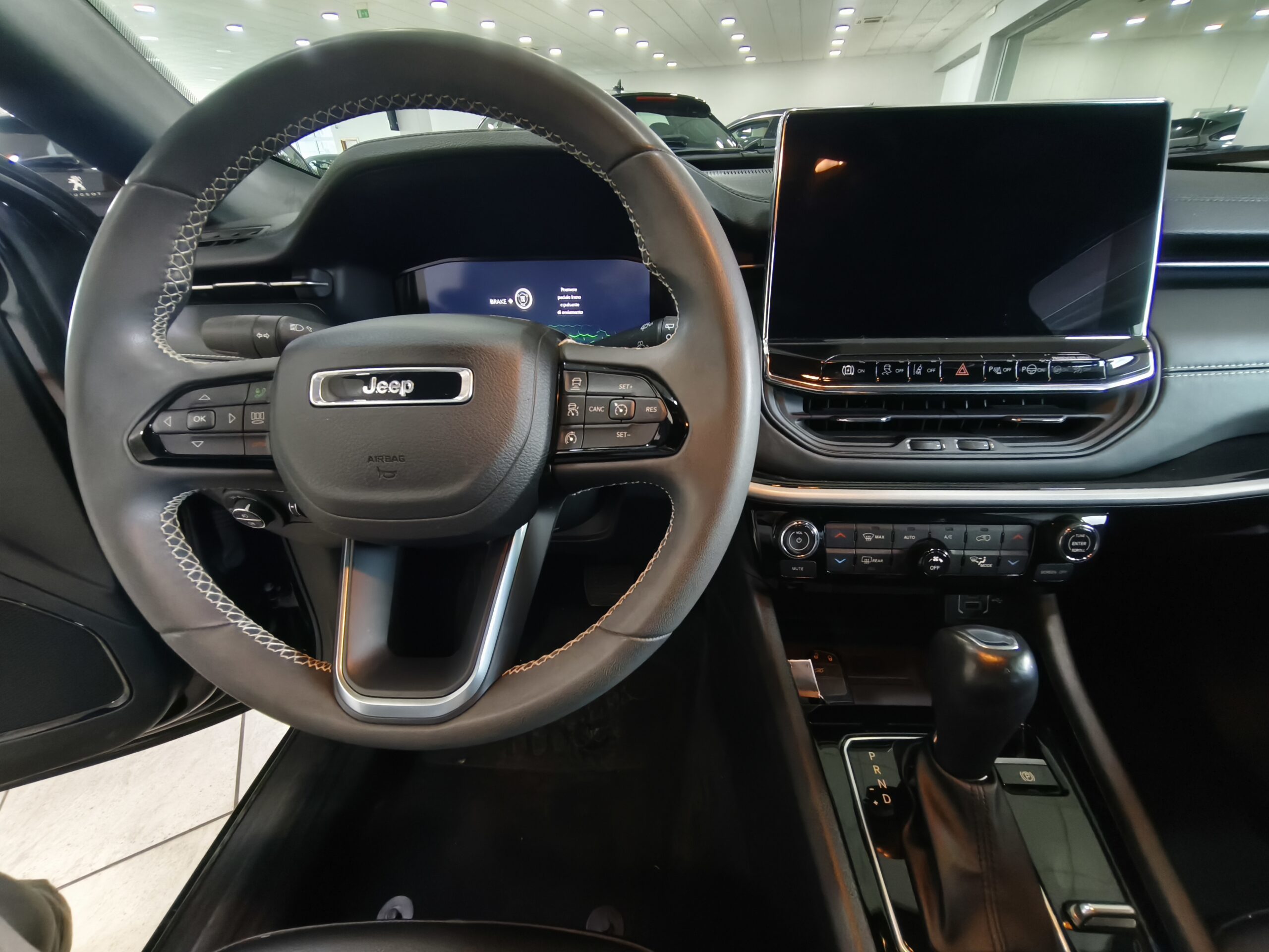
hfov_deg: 98.2
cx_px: 634
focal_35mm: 15
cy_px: 476
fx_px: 550
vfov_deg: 81.7
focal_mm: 1.91
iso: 1250
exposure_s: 1/20
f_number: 2.2
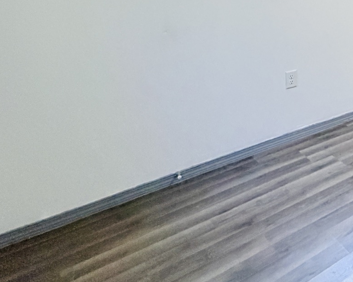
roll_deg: +0.1
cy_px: -29
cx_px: 462
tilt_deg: -2.3
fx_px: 376
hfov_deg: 34.7
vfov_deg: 35.2
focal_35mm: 36
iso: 500
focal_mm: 2.22
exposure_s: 1/60
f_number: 2.2
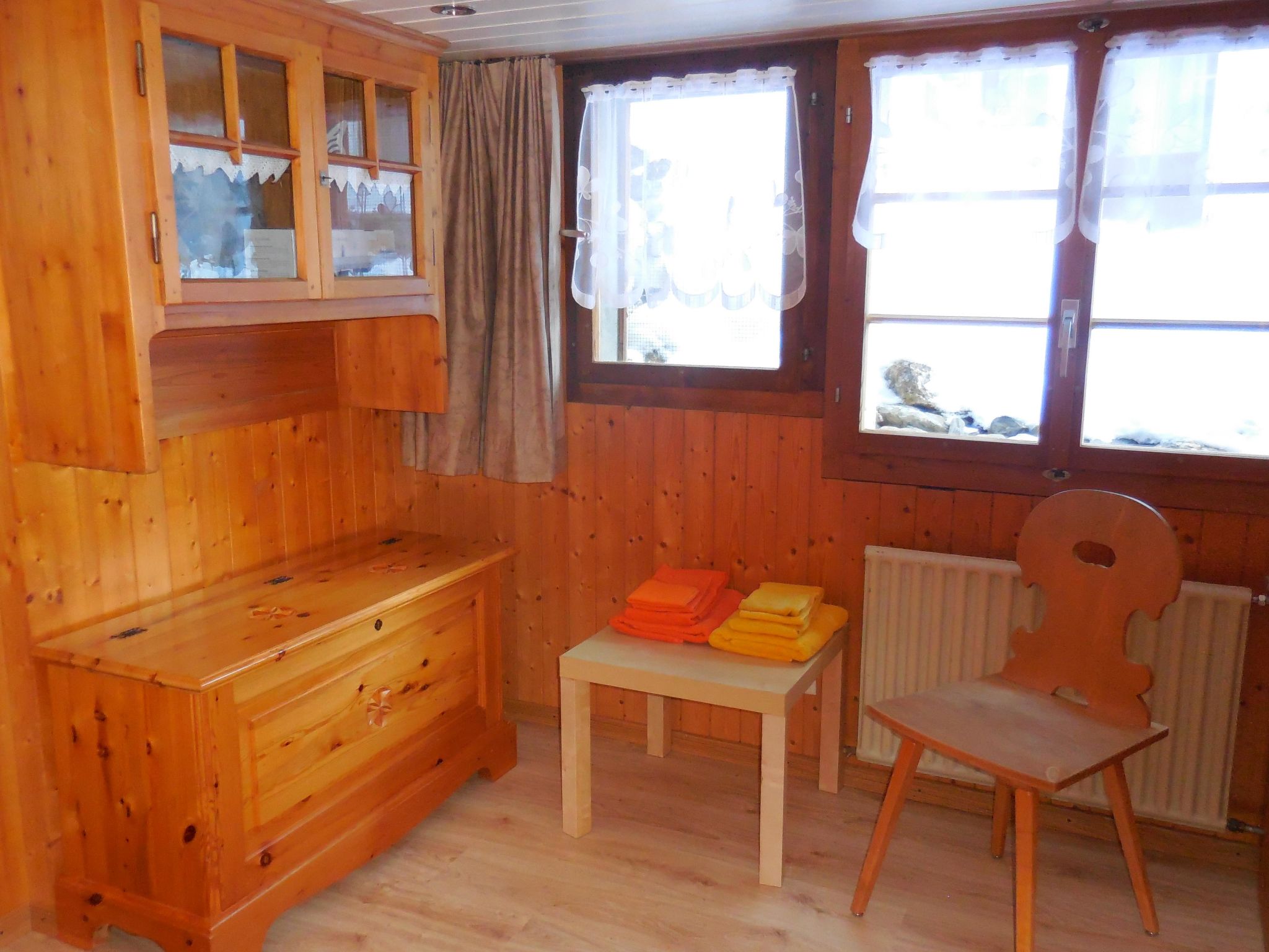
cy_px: 476
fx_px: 1026
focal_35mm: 28
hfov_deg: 63.4
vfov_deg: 49.7
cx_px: 634
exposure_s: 1/25
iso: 800
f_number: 3.5
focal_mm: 5
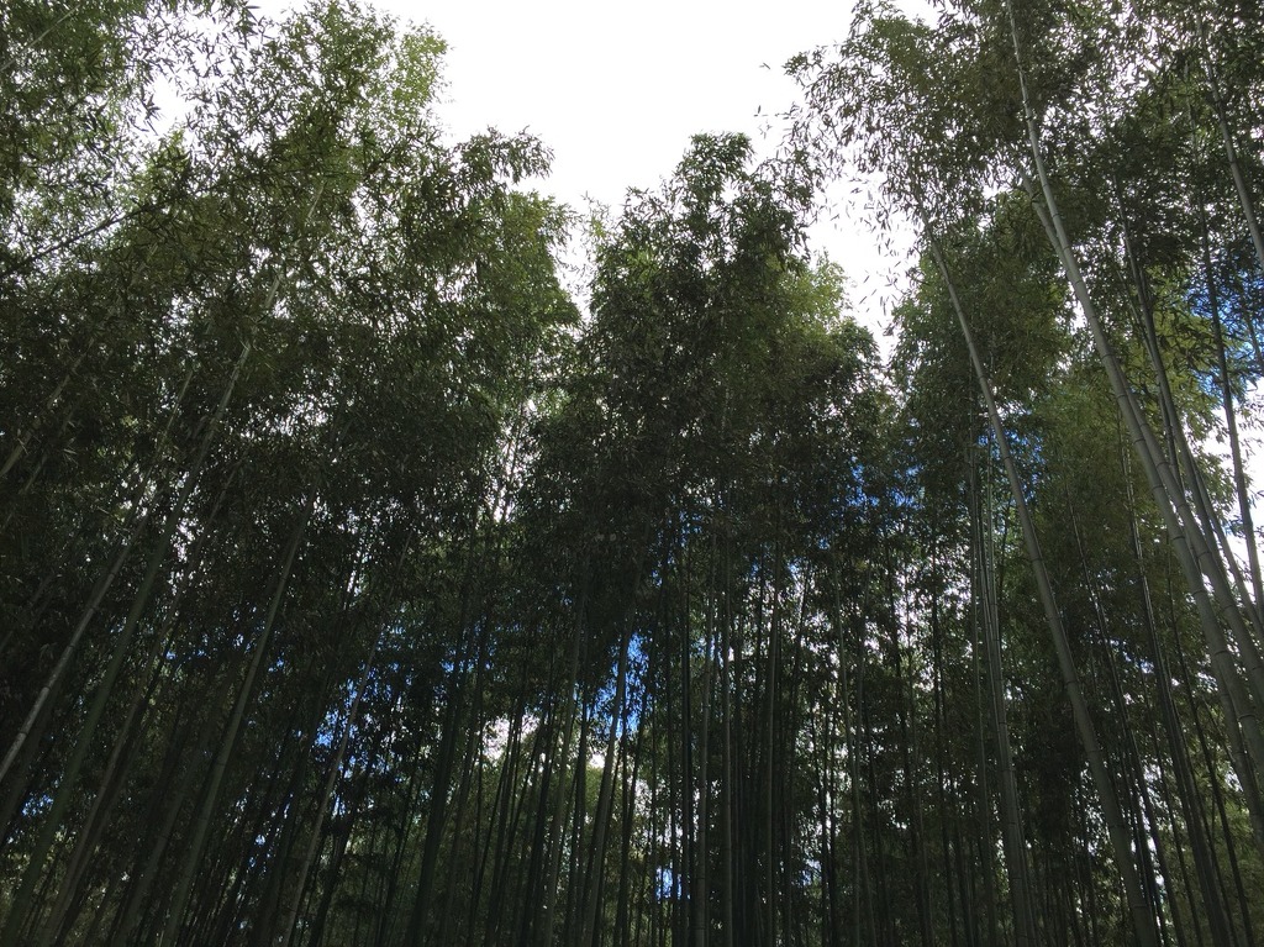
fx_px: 1058
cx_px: 632
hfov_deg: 61.7
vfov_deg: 48.2
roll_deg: -2.1
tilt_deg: +40.5
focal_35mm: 29
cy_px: 474
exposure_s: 1/324
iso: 32
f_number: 2.2
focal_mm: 4.15
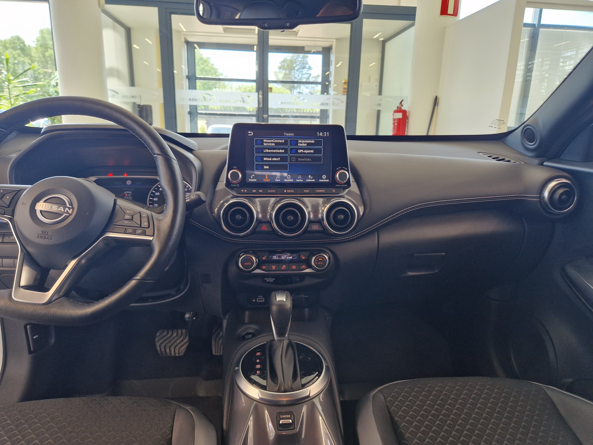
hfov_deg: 73.9
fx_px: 394
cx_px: 296
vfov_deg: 58.9
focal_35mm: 23
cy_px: 222
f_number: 1.8
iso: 125
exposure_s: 1/100
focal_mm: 5.4
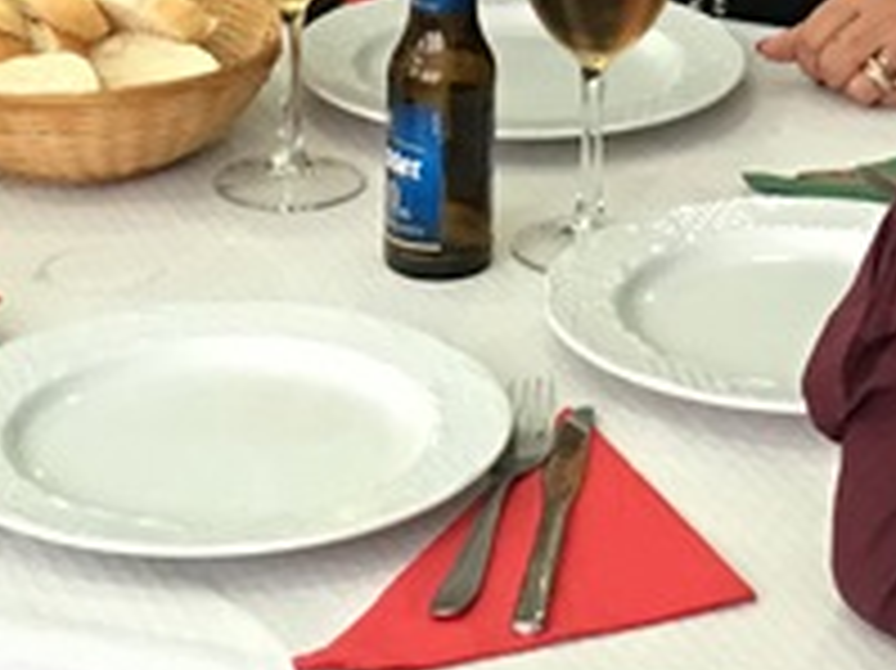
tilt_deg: -8.3
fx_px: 3854
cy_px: -634
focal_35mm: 149
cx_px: 824
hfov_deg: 13.1
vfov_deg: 9.4
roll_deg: -2.4
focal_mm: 4.15
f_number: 2.2
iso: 100
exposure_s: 1/17
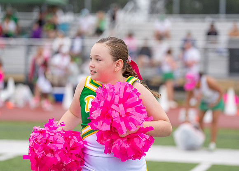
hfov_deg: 15.4
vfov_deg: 11.1
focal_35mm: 130
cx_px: 131
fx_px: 881
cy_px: 85
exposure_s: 1/2000
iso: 500
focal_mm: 118
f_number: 2.8
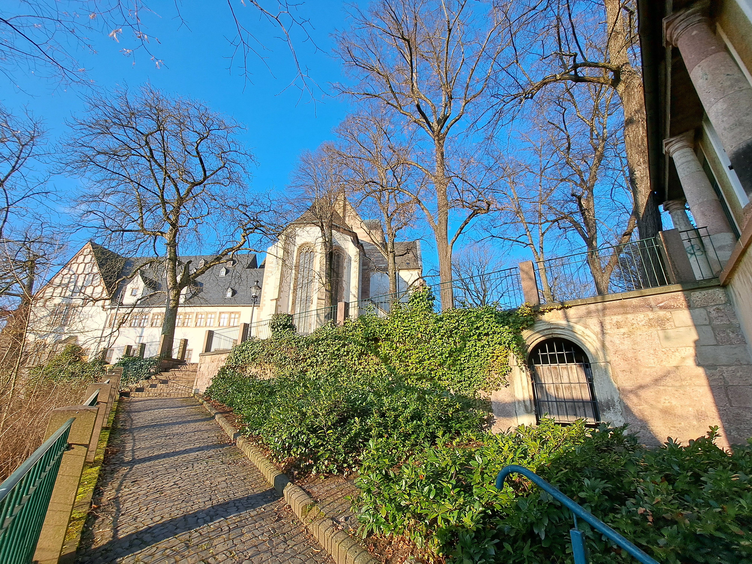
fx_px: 282
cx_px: 376
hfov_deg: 106.2
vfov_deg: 89.9
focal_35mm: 13
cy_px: 282
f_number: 2.2
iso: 50
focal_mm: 1.74
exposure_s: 1/634
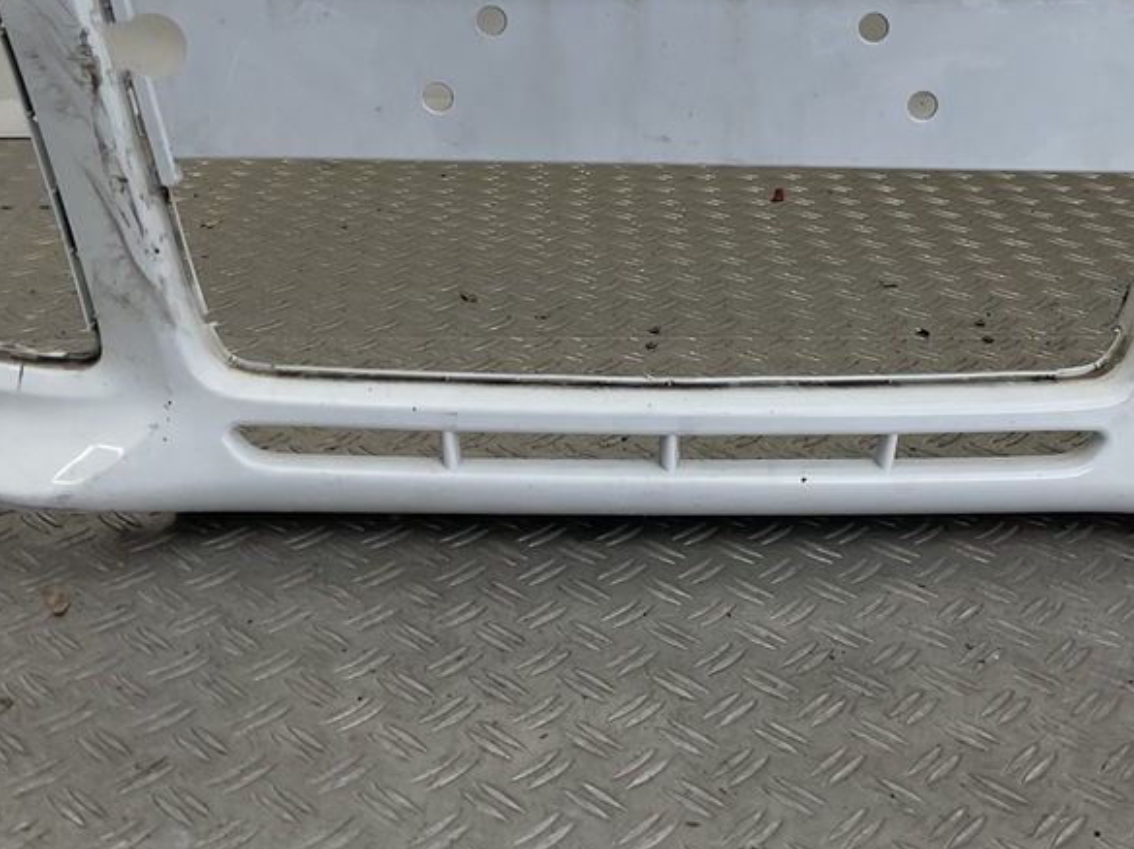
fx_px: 1637
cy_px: 157
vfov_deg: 28.4
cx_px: 628
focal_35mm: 50
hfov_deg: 38.2
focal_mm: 3
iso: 16
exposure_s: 1/152
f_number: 1.8
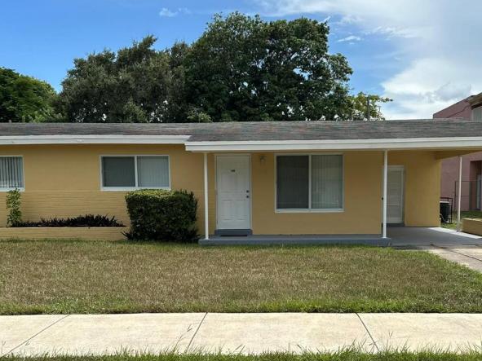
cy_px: 240
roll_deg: +0.2
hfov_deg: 47.8
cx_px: 260
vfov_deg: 36.4
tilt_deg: -4.6
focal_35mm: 39
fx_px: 543
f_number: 1.78
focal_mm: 6.86
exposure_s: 1/4545
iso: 80
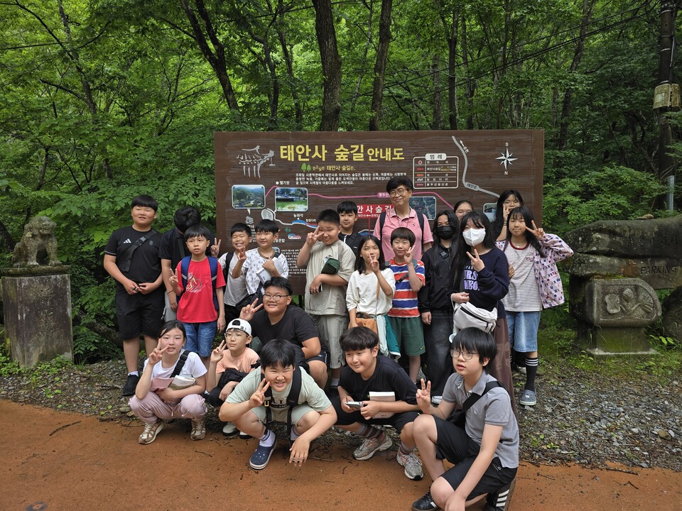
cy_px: 256
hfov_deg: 73.9
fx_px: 453
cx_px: 341
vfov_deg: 58.9
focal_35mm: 23
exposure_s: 1/180
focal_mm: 6.3
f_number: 1.7
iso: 25
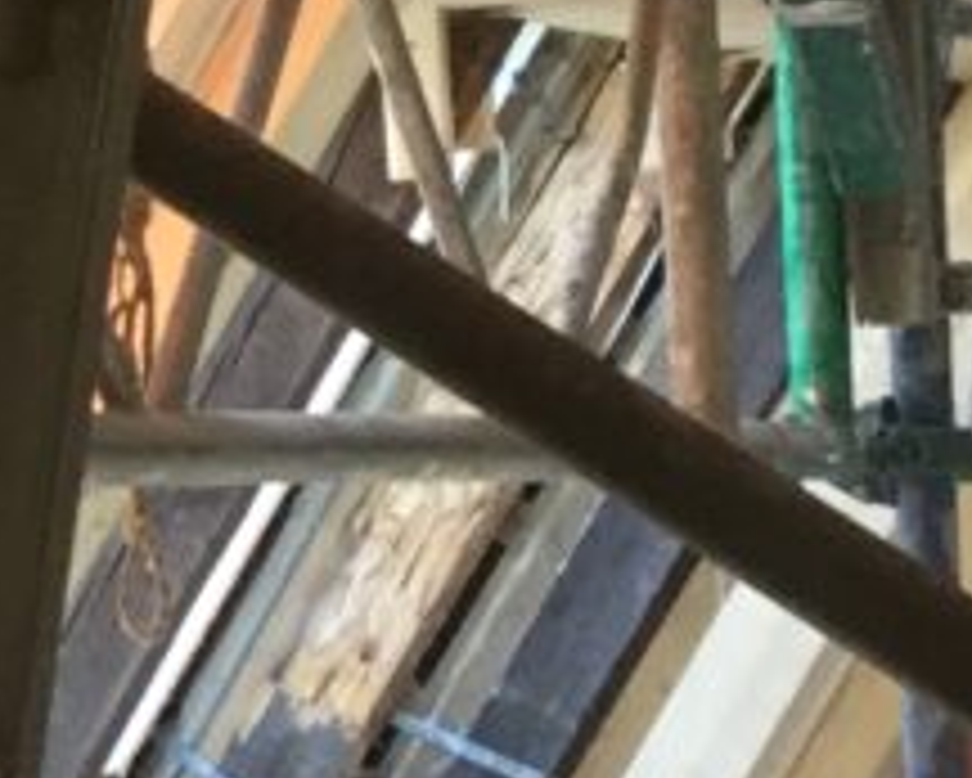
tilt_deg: +1.0
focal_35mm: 215
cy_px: 472
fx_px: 6188
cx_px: -1404
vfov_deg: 7.2
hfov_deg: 8.2
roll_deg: +1.3
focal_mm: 3.3
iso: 100
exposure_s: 1/33
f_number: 2.4
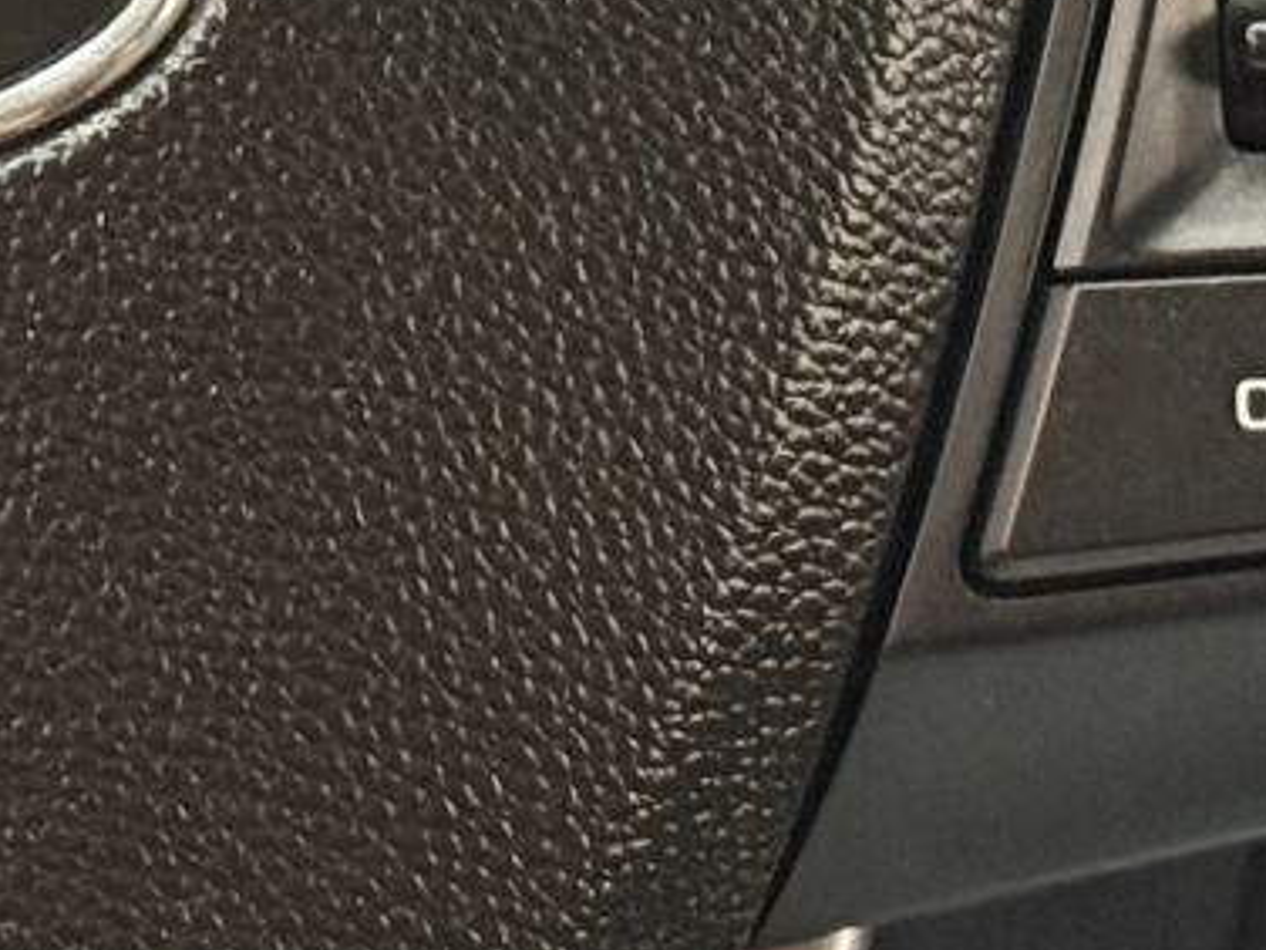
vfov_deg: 6.0
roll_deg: -2.7
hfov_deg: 8.0
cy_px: -616
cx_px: -438
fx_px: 8960
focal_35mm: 245
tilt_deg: -18.0
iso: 400
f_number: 1.78
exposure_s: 1/30
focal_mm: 6.76
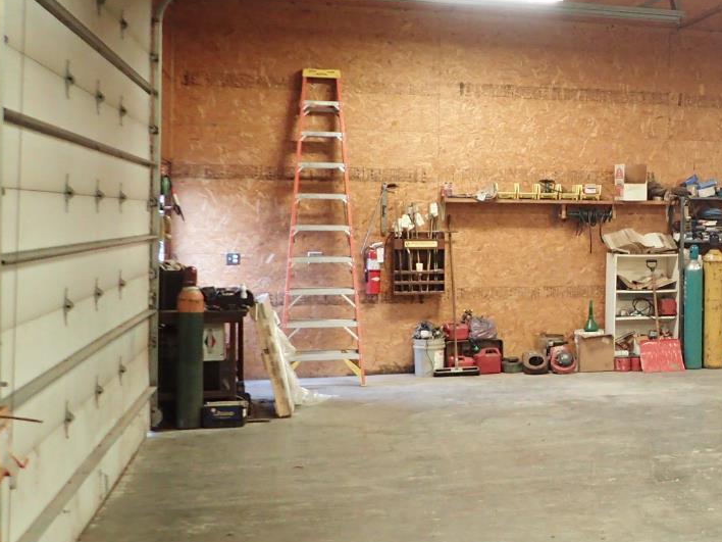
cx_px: 724
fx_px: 1105
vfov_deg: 27.5
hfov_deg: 33.1
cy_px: 233
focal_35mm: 53
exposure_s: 1/30
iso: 200
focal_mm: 4.5
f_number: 2
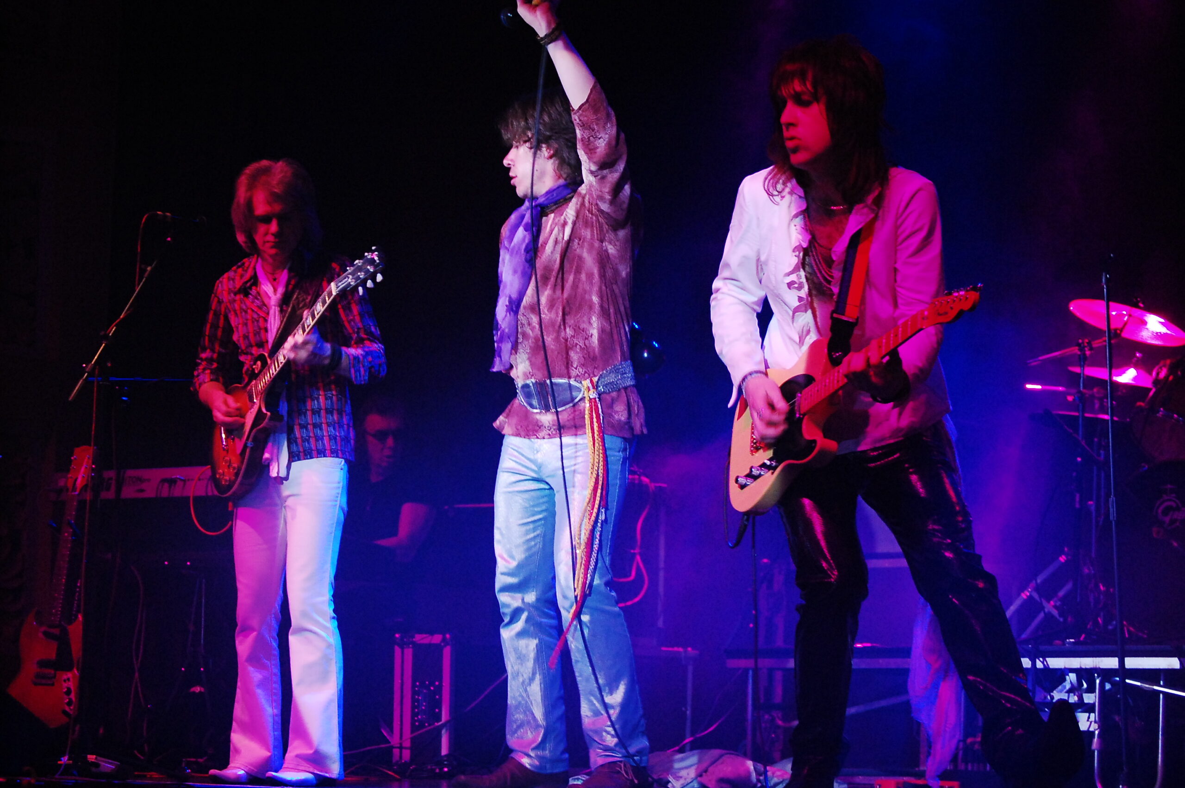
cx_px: 592
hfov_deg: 24.6
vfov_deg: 16.5
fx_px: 2713
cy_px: 394
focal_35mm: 82
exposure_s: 1/60
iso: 1600
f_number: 4
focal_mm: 55
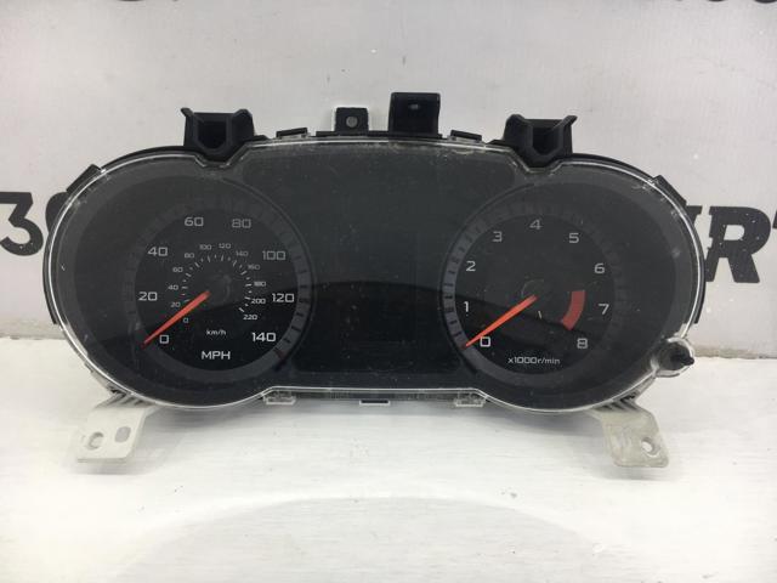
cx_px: 388
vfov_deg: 48.2
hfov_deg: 61.7
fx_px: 651
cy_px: 292
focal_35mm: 29
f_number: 2.2
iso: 32
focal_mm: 4.15
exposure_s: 1/50
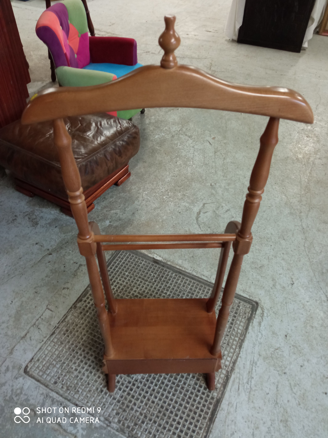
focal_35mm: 27
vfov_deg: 65.3
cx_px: 164
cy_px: 219
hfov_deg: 51.4
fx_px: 341
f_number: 2.2
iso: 475
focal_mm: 3.79
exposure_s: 1/33.3
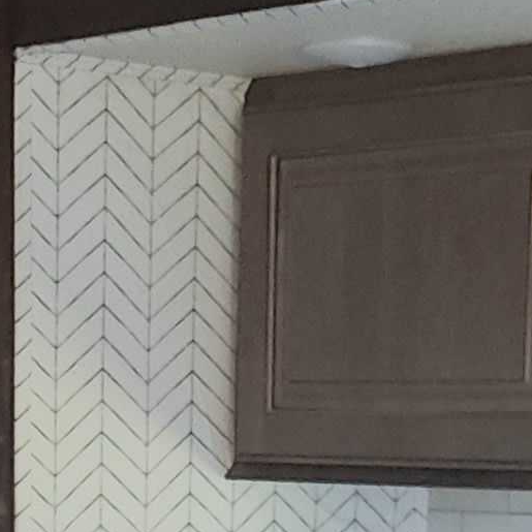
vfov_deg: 10.3
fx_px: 2747
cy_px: 994
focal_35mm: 158
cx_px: 27
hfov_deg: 11.0
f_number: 1.8
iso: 100
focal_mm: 5.4
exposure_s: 1/24
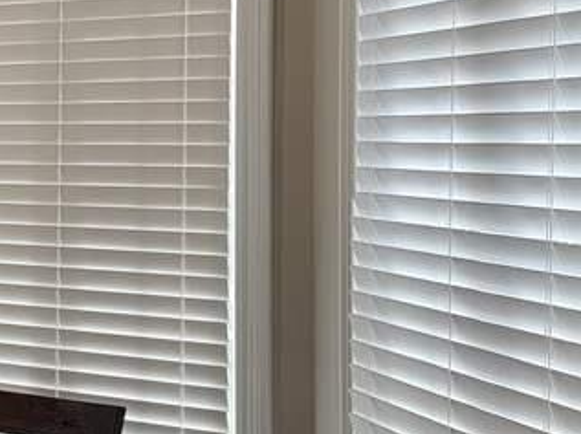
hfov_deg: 18.8
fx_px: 1626
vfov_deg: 15.2
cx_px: -180
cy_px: 177
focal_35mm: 97
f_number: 1.78
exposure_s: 1/285
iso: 64
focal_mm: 6.76
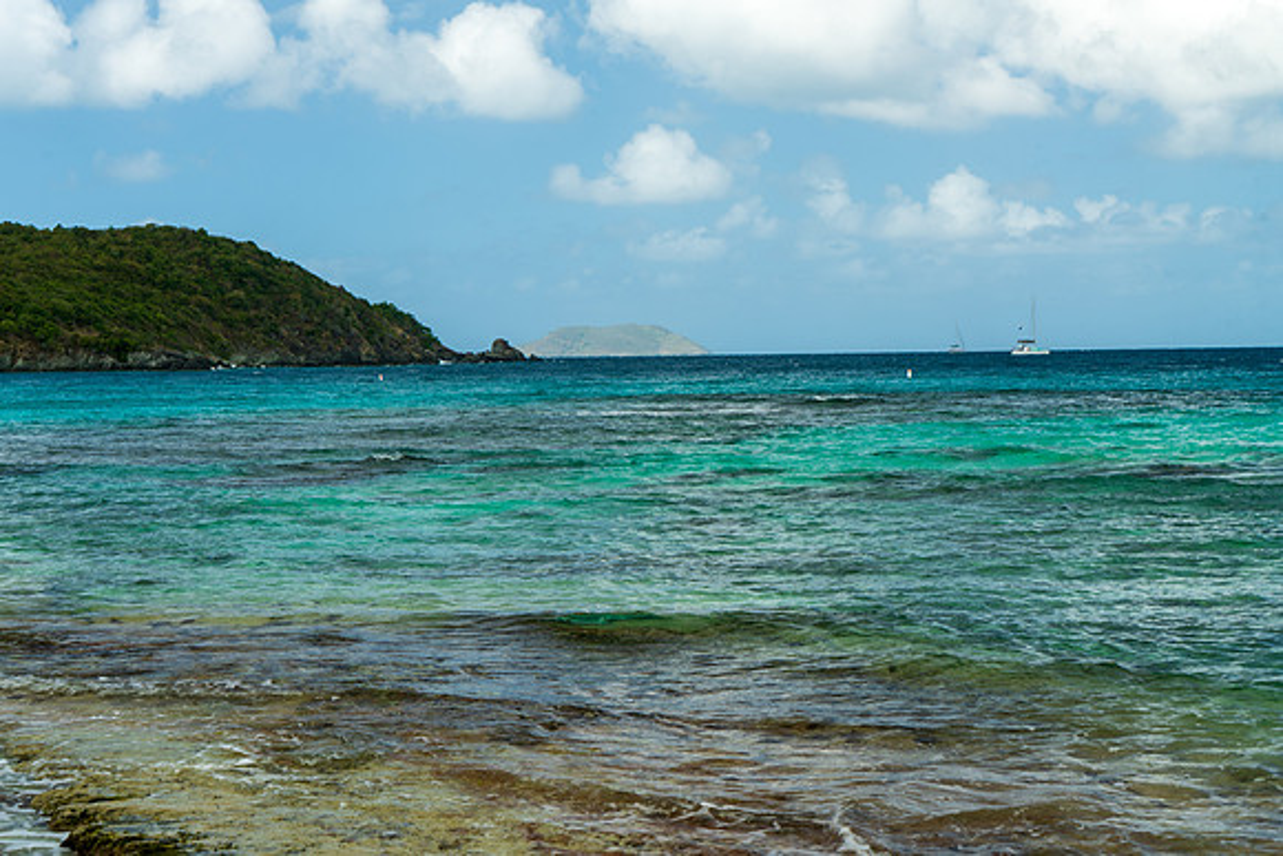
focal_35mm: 70
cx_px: 642
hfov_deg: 28.8
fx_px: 2495
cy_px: 428
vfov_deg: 19.5
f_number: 11
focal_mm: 70
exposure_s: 1/45
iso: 100
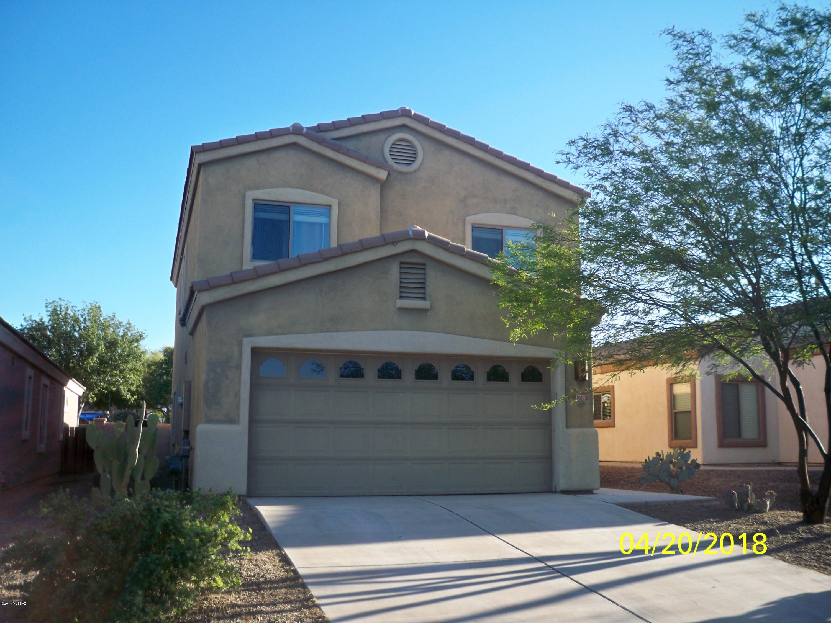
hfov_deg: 52.6
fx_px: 840
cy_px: 312
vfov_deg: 40.7
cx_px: 416
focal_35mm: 35
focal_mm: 6.3
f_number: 3.1
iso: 64
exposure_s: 1/320
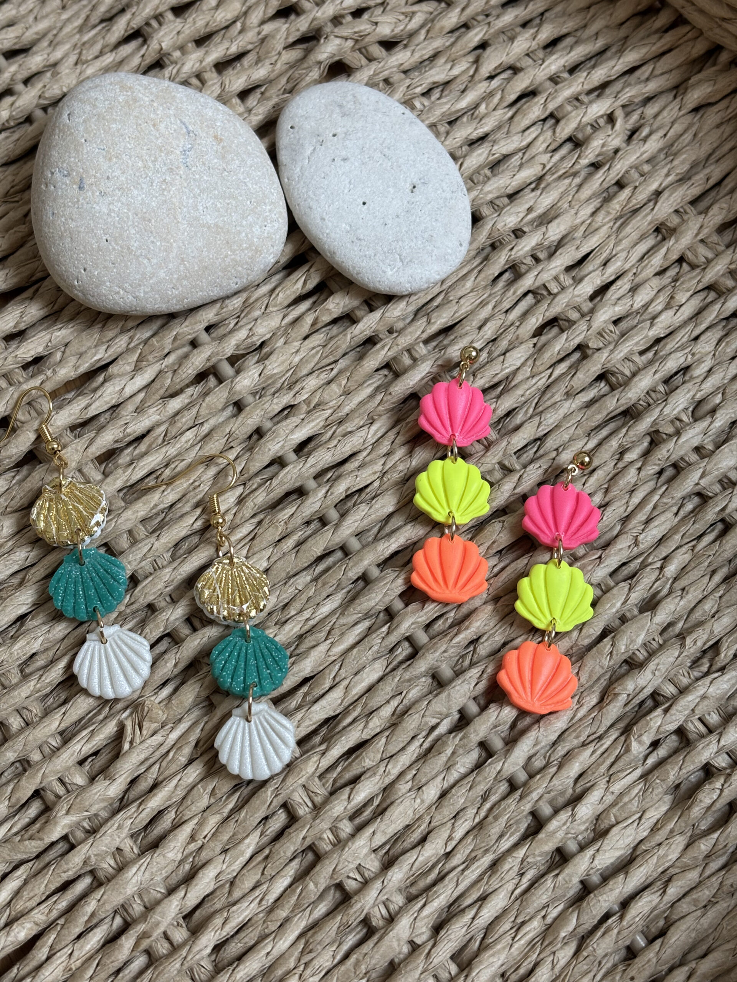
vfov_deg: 36.8
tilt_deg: -70.8
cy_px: 491
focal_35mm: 52
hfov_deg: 28.0
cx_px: 368
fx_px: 1476
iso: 64
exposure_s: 1/60
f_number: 1.6
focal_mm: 5.96
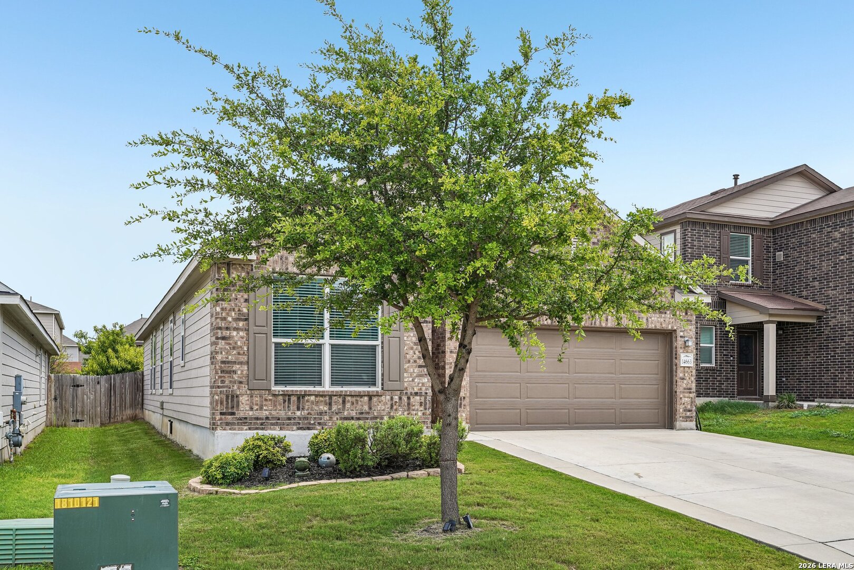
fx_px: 795
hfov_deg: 56.5
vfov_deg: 39.4
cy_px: 285
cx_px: 427
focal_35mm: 34
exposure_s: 1/125
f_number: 8
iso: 100
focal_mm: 33.5
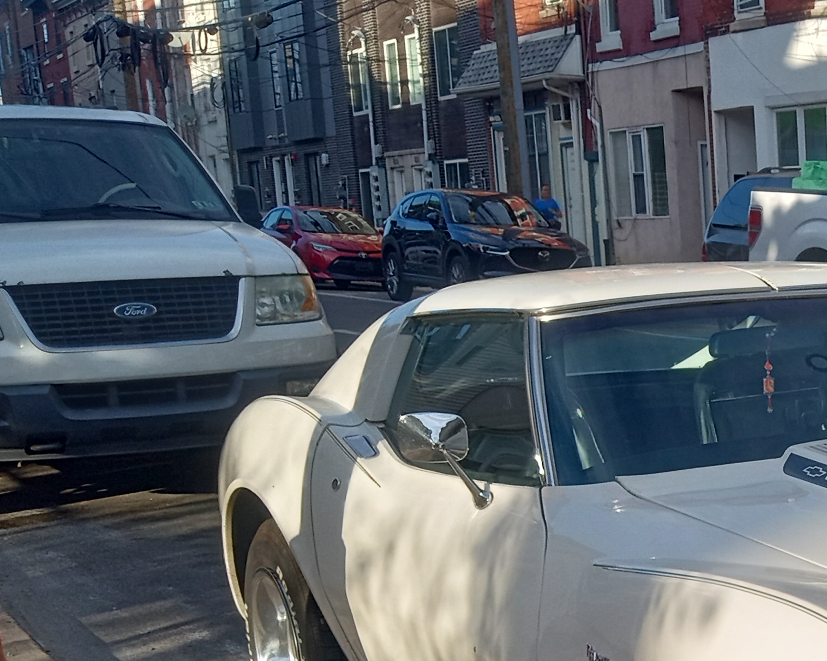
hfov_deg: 22.7
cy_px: 778
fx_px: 1836
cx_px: 1068
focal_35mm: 75
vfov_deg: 19.3
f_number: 2.2
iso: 100
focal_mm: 3.71
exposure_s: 1/1105
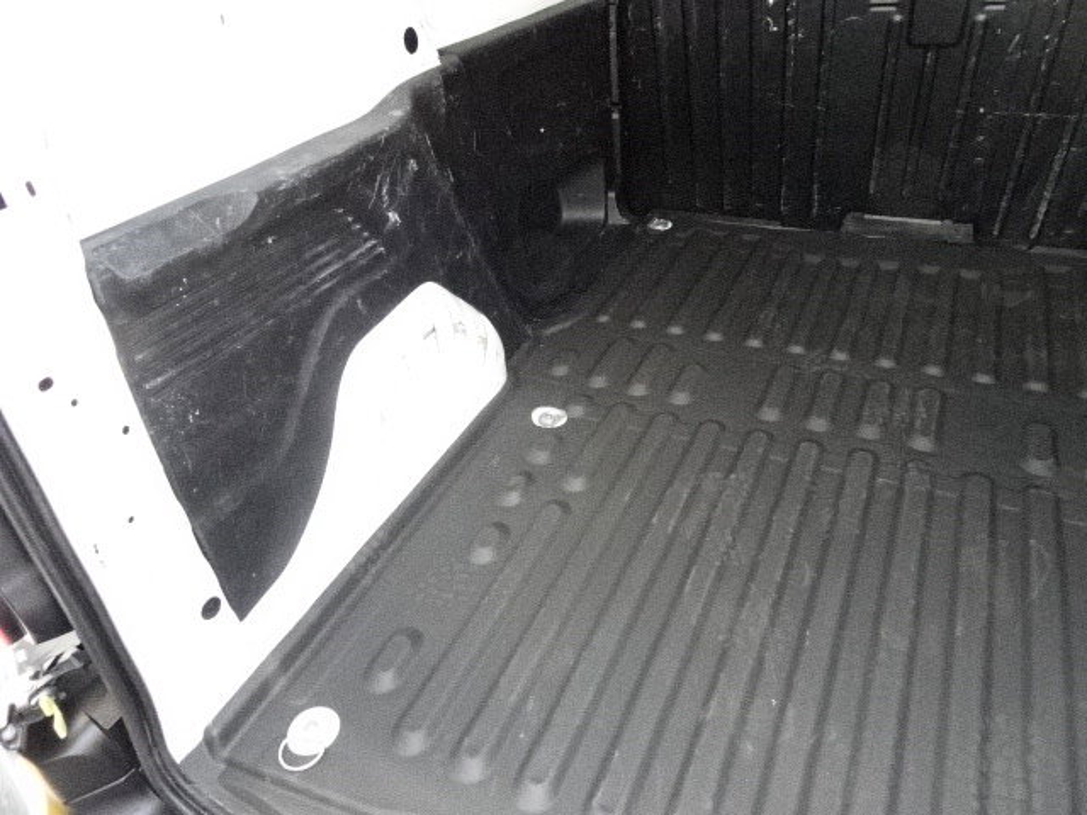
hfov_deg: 71.6
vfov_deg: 56.8
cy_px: 408
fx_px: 754
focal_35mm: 24
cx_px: 544
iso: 2000
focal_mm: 4.25
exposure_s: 1/250
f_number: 3.5
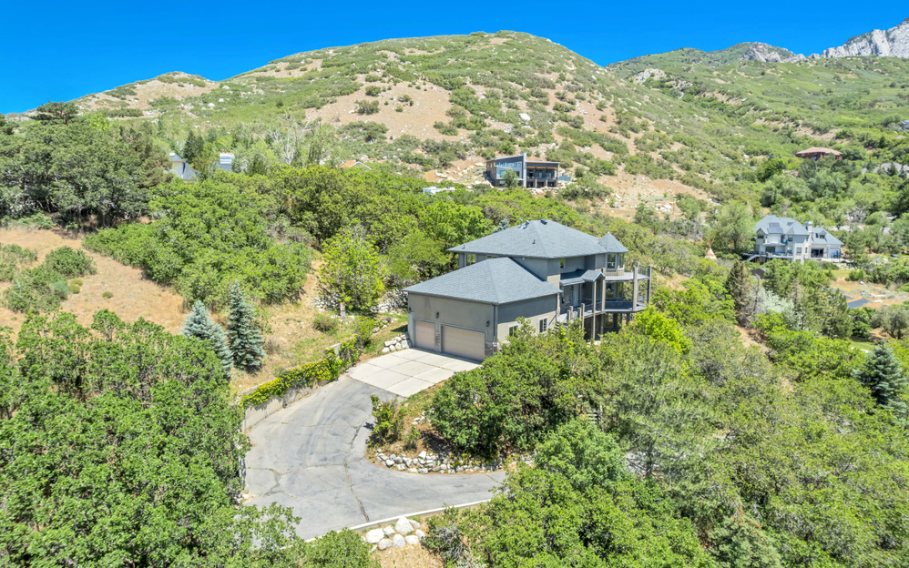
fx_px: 570
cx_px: 465
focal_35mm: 23
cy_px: 277
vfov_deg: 53.0
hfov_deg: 77.1
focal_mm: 8.38
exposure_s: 1/1250
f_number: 2.8
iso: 100
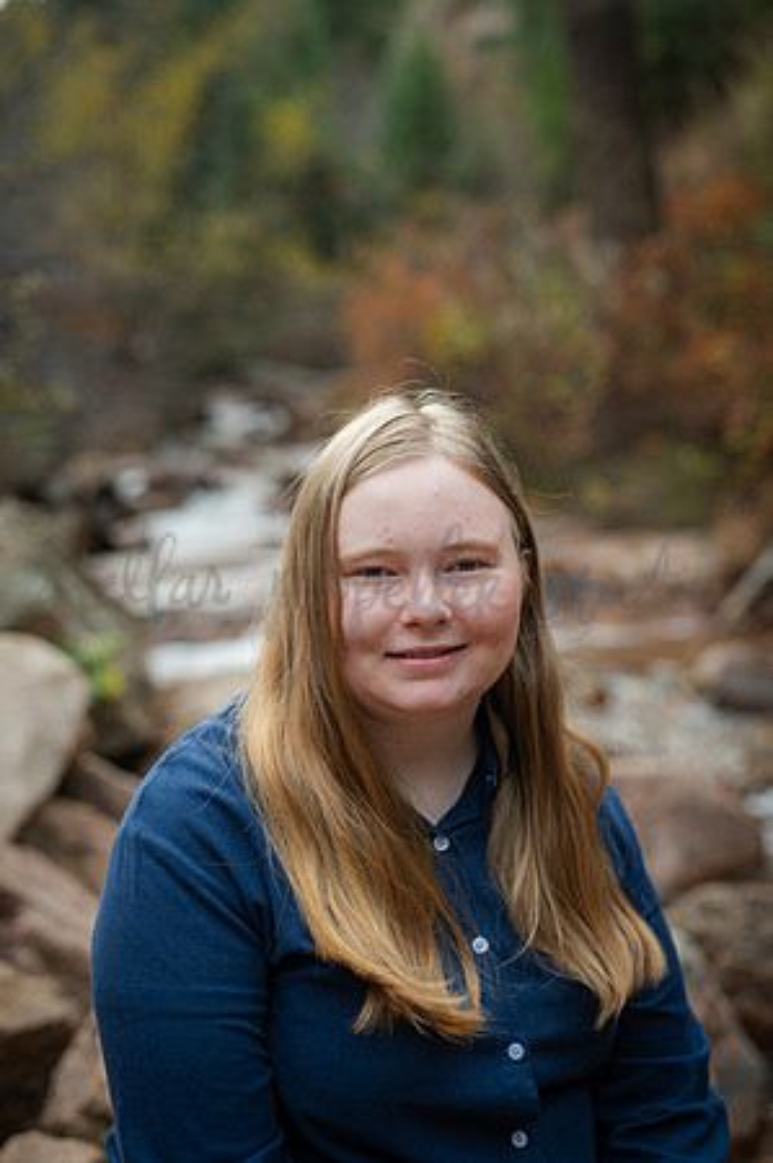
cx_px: 386
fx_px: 1614
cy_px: 582
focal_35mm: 50
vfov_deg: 39.6
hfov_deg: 26.9
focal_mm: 50
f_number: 2.5
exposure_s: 1/320
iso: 200
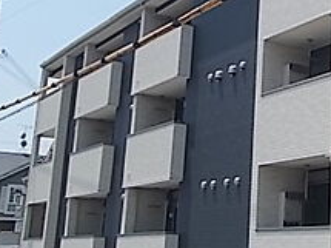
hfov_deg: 25.8
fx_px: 679
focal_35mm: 71
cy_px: 82
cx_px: 343
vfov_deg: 20.6
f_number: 8.6
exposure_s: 1/125
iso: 80
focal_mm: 5.3
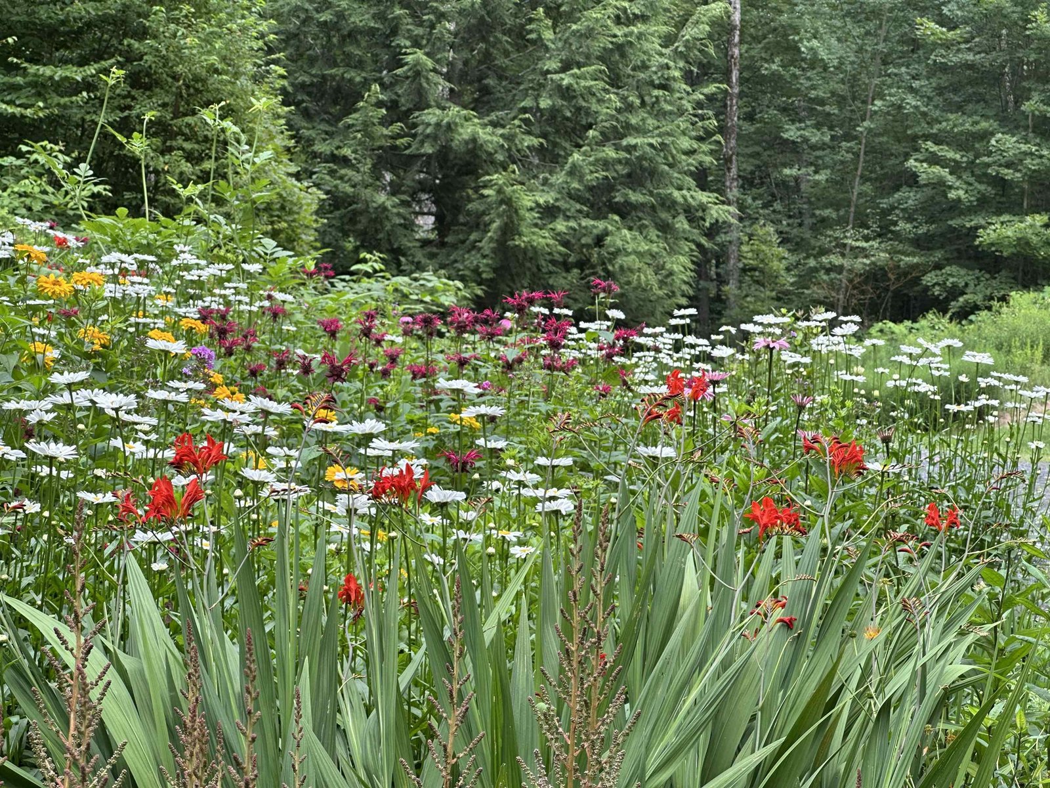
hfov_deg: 25.3
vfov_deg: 19.1
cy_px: 394
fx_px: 2336
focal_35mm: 77
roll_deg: -0.6
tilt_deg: -5.5
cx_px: 525
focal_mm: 9
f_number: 2.8
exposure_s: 1/99
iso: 64
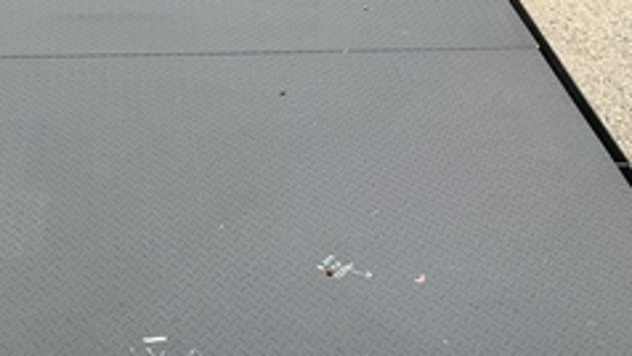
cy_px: 210
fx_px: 888
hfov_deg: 38.0
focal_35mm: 53
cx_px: 149
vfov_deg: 22.6
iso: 20
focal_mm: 3
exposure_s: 1/176
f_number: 1.8
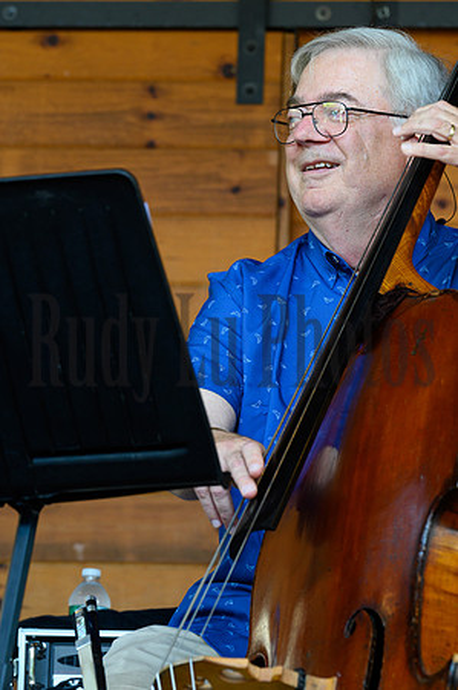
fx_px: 3825
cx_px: 229
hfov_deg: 6.9
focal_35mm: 200
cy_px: 345
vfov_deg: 10.3
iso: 1600
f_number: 8
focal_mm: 200
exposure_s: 1/125
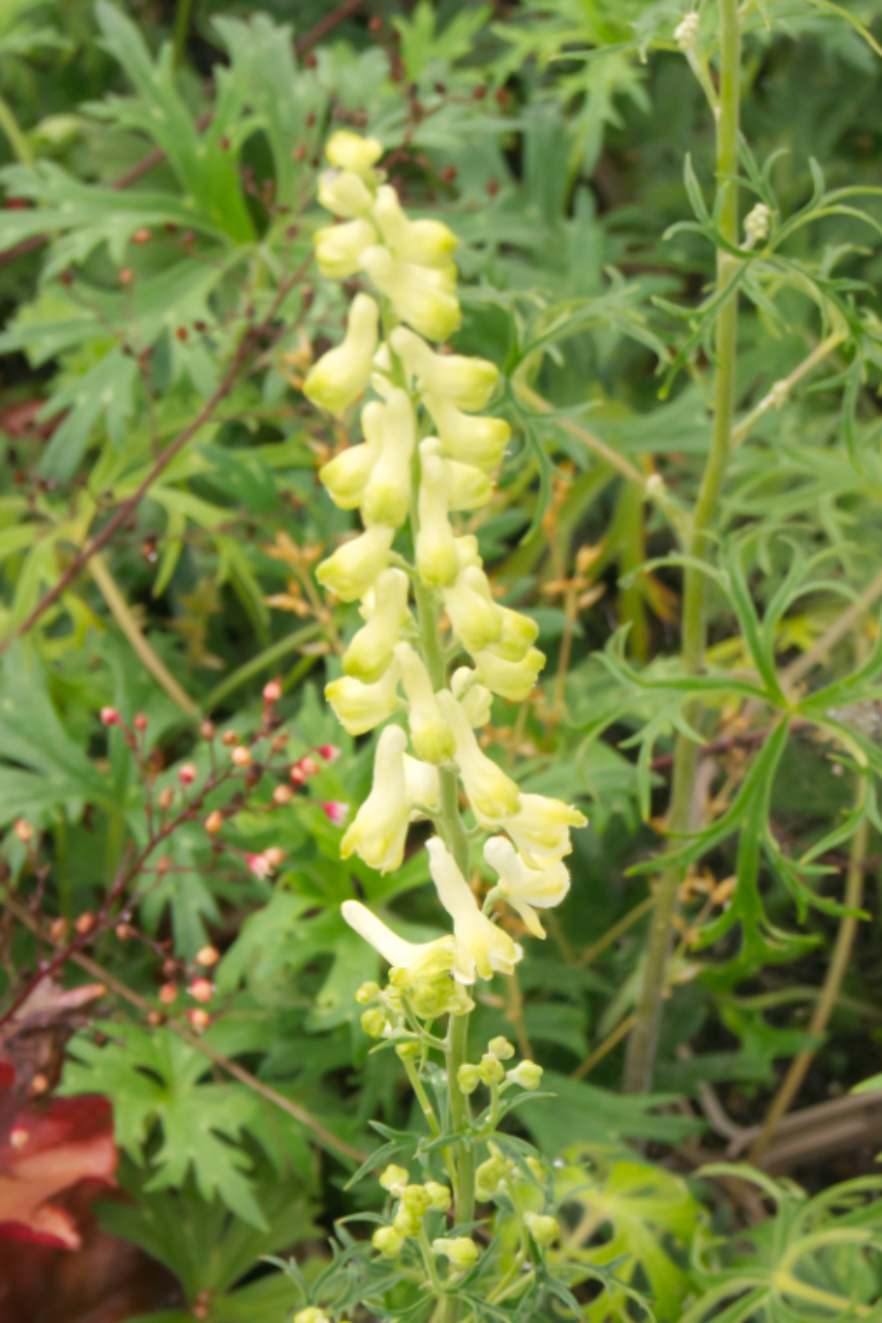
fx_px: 4767
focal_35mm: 130
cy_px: 987
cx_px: 634
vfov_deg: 15.7
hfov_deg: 10.6
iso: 2000
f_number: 10
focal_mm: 55
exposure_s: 1/320
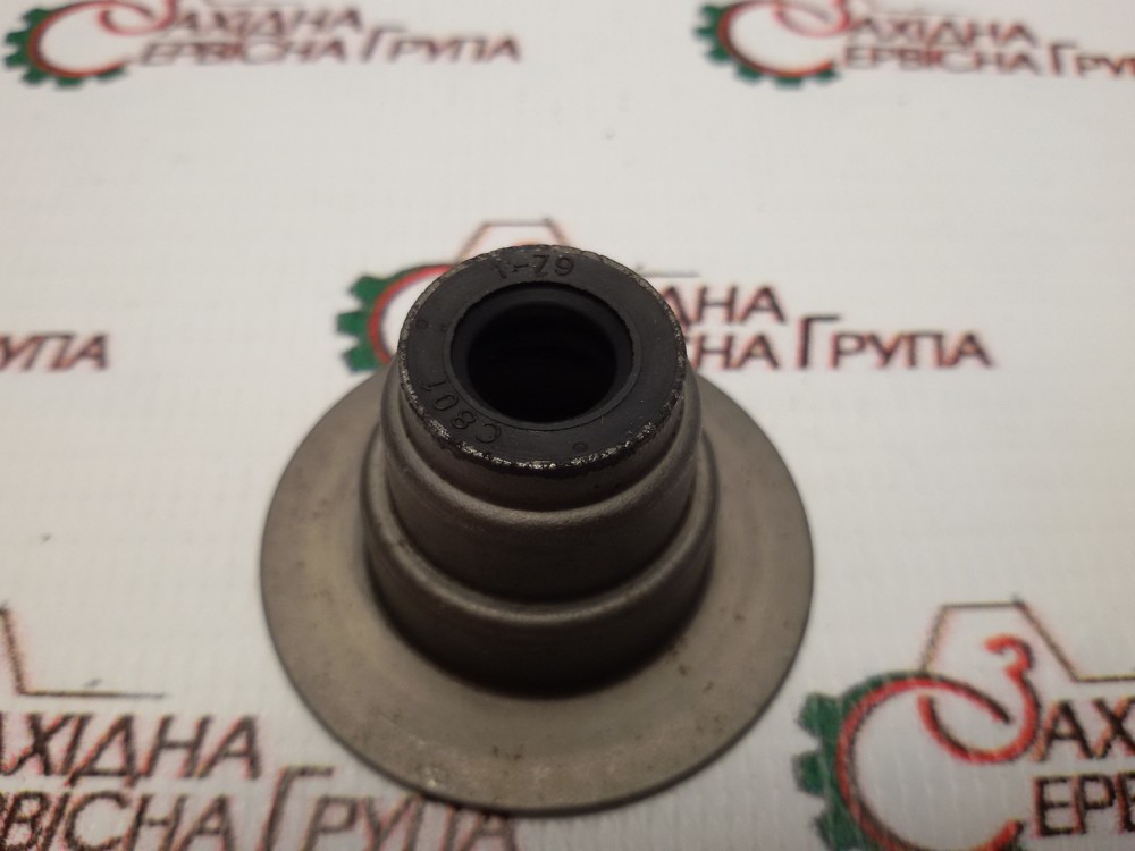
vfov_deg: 45.4
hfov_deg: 58.4
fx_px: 1016
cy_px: 426
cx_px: 568
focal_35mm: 31
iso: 40
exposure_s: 1/50
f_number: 2.4
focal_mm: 2.93
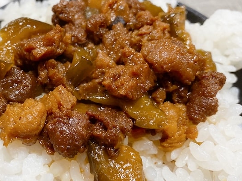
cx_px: 55
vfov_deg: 29.7
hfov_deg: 37.8
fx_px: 342
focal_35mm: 49
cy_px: 97
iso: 100
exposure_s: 1/60
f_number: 1.8
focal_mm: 4.25
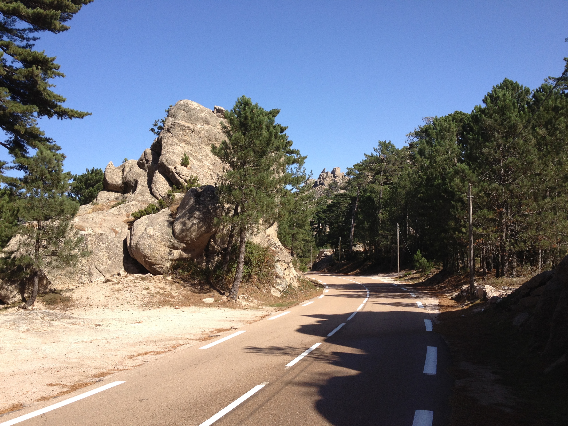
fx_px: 574
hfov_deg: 52.6
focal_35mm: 35
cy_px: 213
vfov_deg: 40.7
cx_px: 284
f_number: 2.4
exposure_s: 1/1227
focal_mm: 4.28
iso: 64
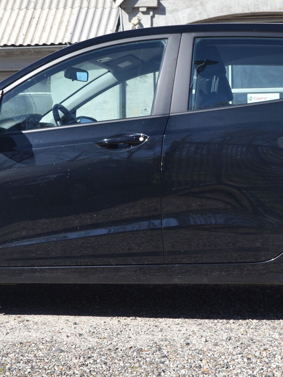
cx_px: 126
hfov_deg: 20.4
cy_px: 182
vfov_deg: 27.0
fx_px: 785
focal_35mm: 72
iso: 100
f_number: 8
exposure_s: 1/250
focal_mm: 24
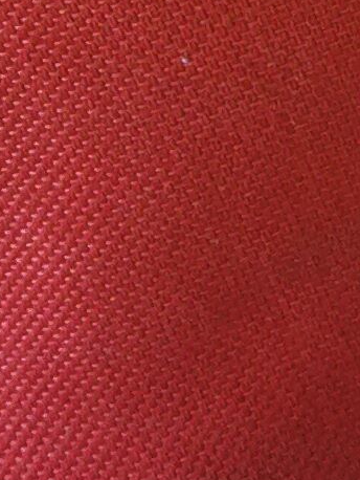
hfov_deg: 6.9
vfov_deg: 8.9
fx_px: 2979
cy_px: -313
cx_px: 202
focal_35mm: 215
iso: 100
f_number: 1.8
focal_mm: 5.58
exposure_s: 1/100
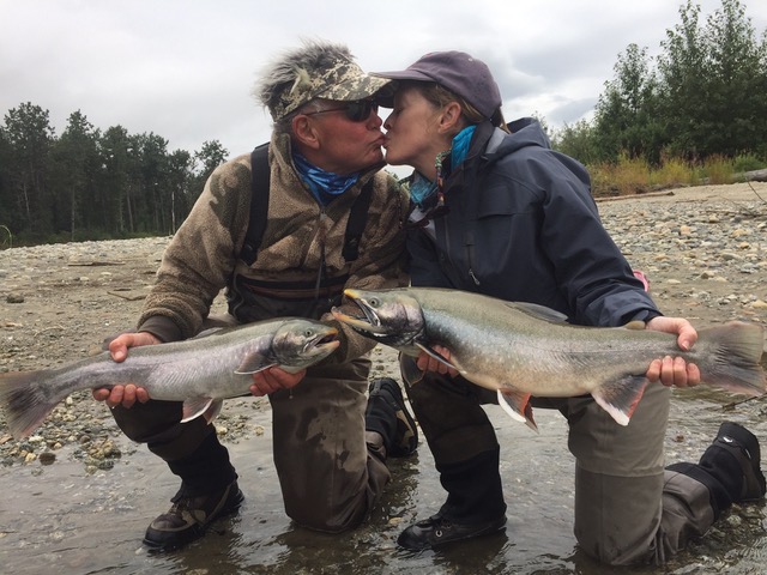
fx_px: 643
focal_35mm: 29
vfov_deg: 48.2
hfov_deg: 61.7
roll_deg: +2.1
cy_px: 288
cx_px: 384
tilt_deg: -4.7
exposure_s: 1/476
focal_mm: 4.15
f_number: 2.2
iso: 32
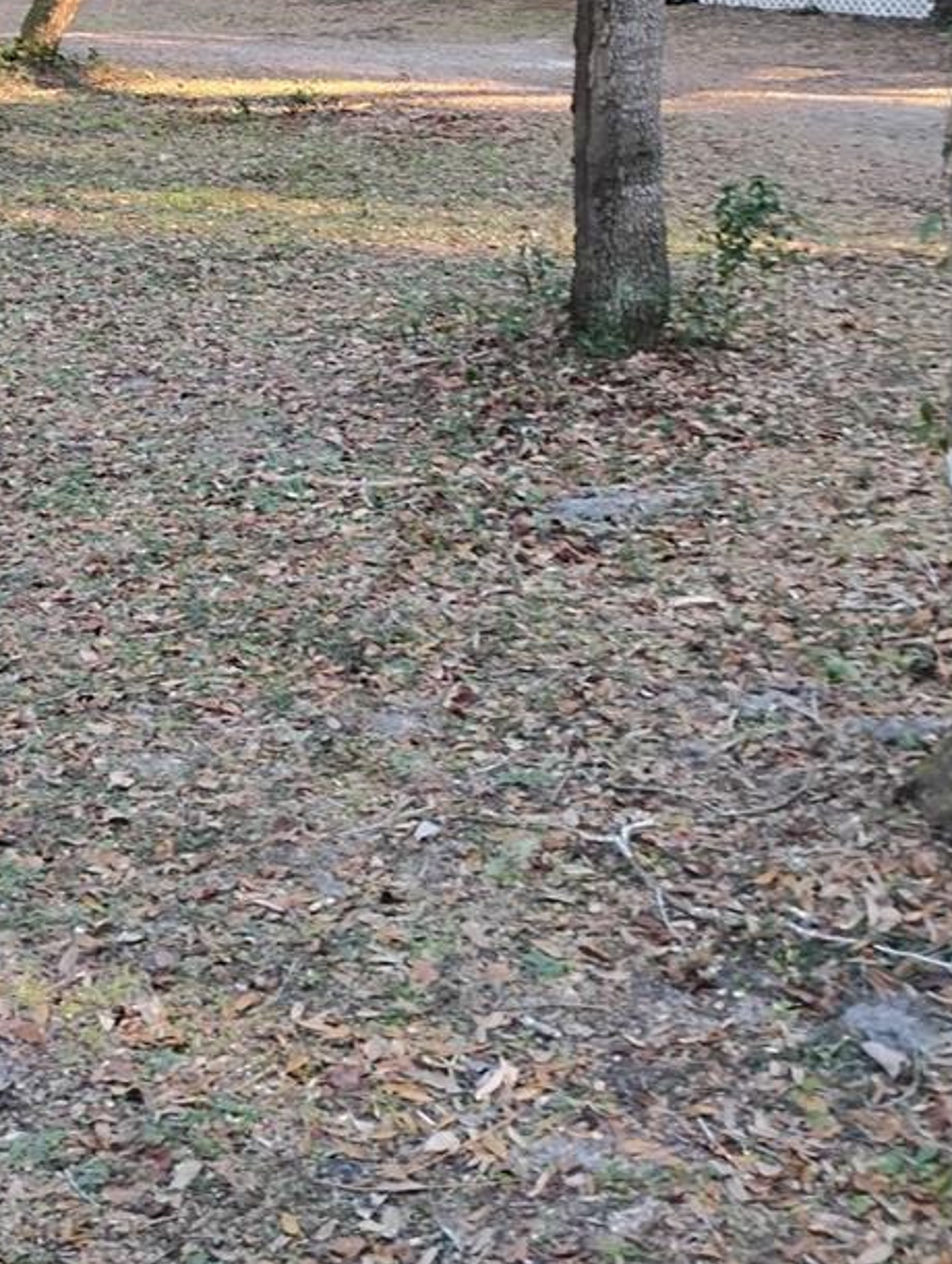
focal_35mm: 55
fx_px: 2012
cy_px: 29
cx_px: 185
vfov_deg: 32.4
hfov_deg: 26.1
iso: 478
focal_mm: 4.26
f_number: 1.8
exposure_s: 1/60
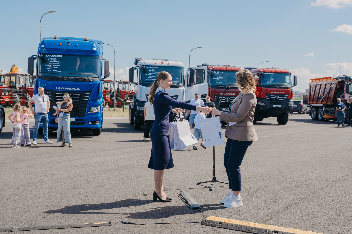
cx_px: 176
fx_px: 411
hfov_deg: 46.4
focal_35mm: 42
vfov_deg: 31.9
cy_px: 117
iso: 100
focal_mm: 42
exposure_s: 1/400
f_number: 5.6
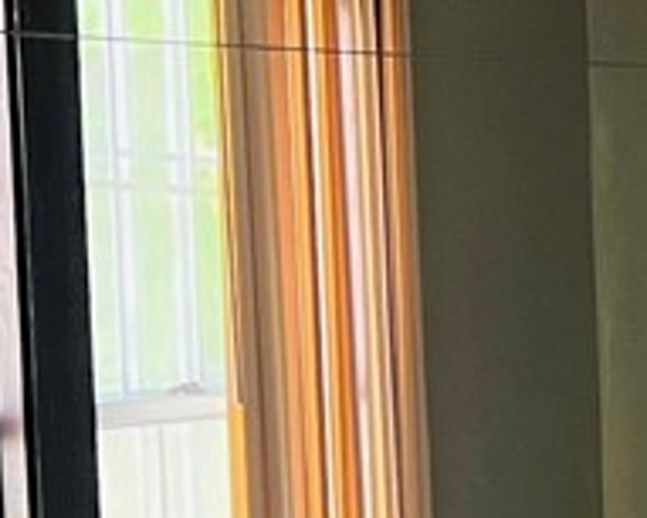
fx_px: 2606
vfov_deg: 11.2
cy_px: 559
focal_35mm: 136
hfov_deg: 12.6
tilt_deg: -6.5
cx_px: 1233
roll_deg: +1.1
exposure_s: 1/50
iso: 500
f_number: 1.5
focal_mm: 5.7
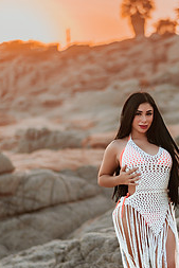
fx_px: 767
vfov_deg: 19.8
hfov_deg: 13.2
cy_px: 154
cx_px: 154
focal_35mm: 103
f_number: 1.4
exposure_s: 1/3200
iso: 100
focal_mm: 58
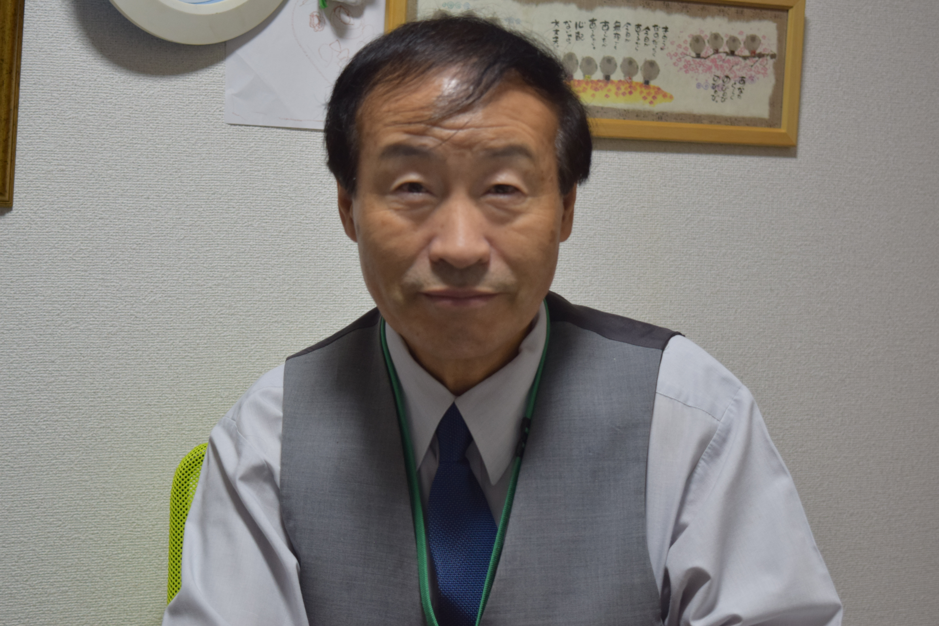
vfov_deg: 19.7
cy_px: 313
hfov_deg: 29.2
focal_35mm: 69
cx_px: 470
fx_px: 1800
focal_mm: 46
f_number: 5
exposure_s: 1/60
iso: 640
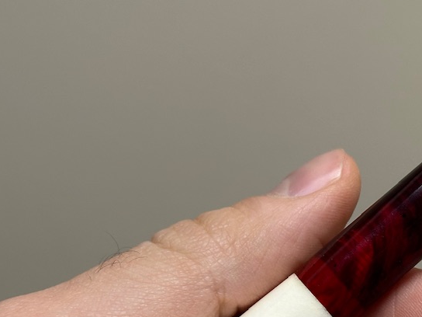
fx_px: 1378
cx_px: 390
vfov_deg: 13.1
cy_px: 211
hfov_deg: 17.1
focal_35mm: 113
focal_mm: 6.86
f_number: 1.78
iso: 64
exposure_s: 1/100
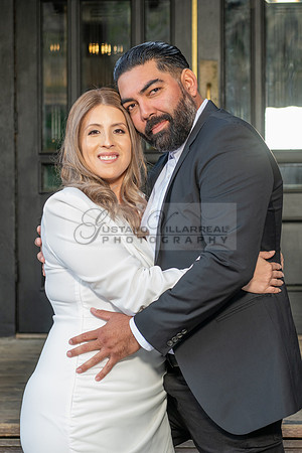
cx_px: 188
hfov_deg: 12.9
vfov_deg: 19.2
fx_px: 1338
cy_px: 229
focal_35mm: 106
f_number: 4.5
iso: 400
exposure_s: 1/125
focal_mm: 70
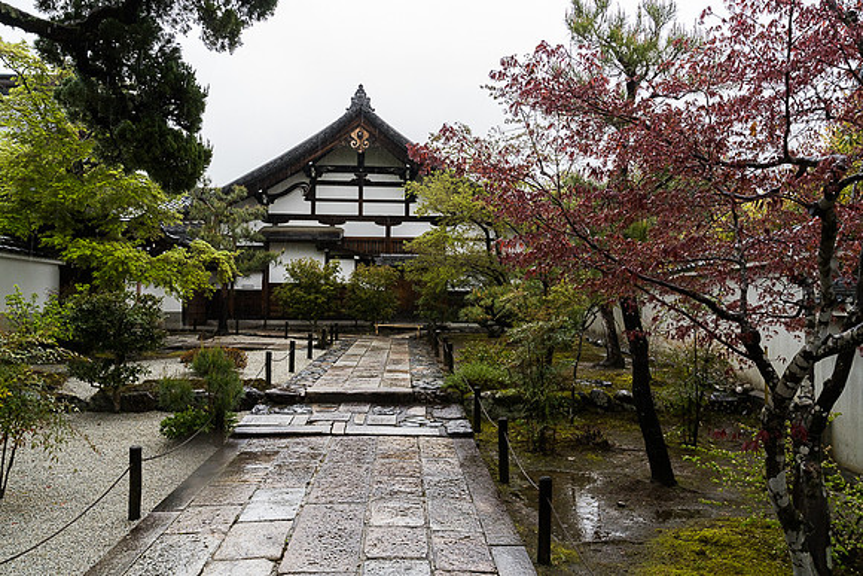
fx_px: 623
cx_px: 432
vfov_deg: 49.6
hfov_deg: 69.4
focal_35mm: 26
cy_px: 288
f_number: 11
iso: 1600
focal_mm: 26
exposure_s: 1/200
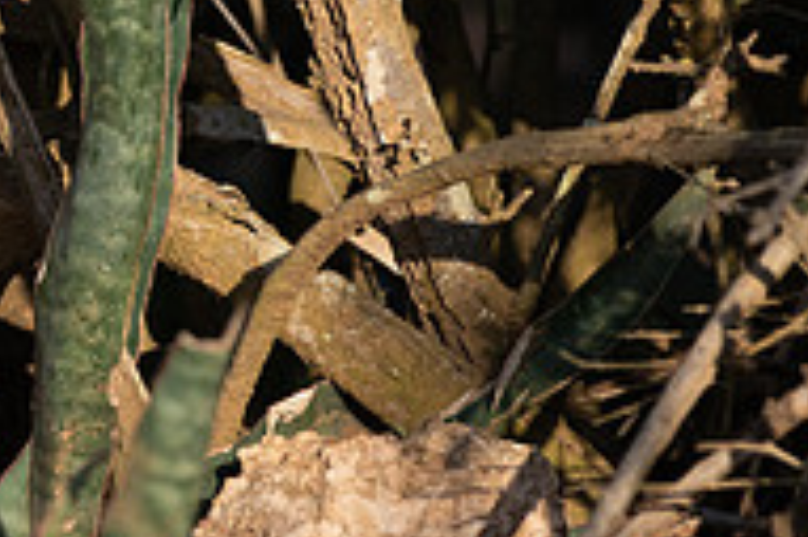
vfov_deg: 0.8
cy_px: 336
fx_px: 40880
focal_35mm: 1823
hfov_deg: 1.1
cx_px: -267
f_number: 10
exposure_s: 1/1000
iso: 800
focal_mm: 600
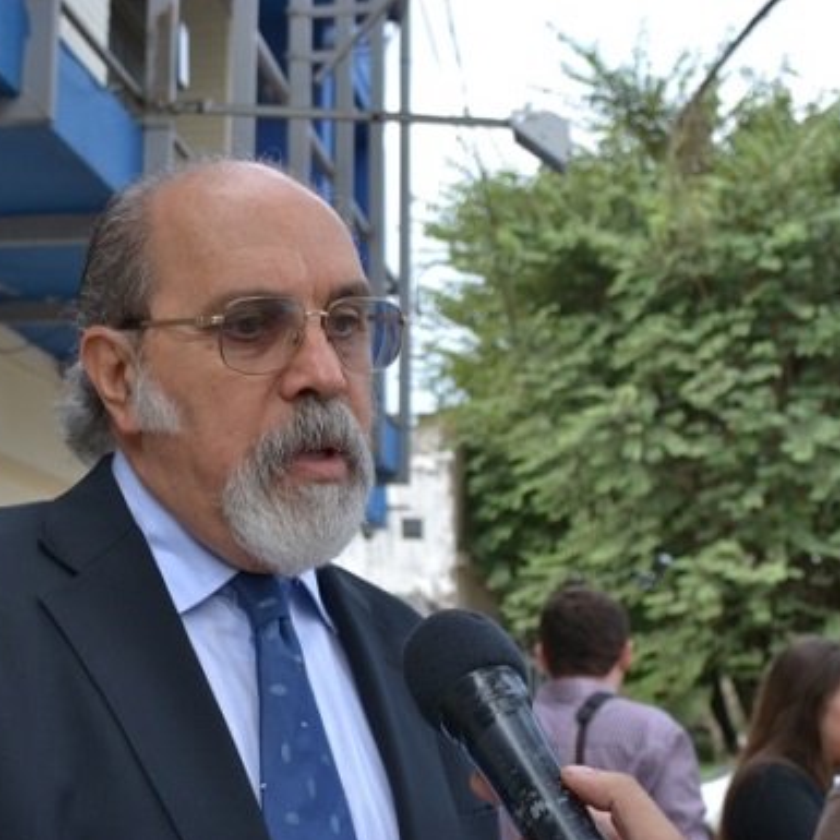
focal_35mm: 62
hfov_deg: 27.6
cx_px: 291
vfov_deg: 27.7
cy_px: 423
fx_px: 1702
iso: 280
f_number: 5.6
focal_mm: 32
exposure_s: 1/125
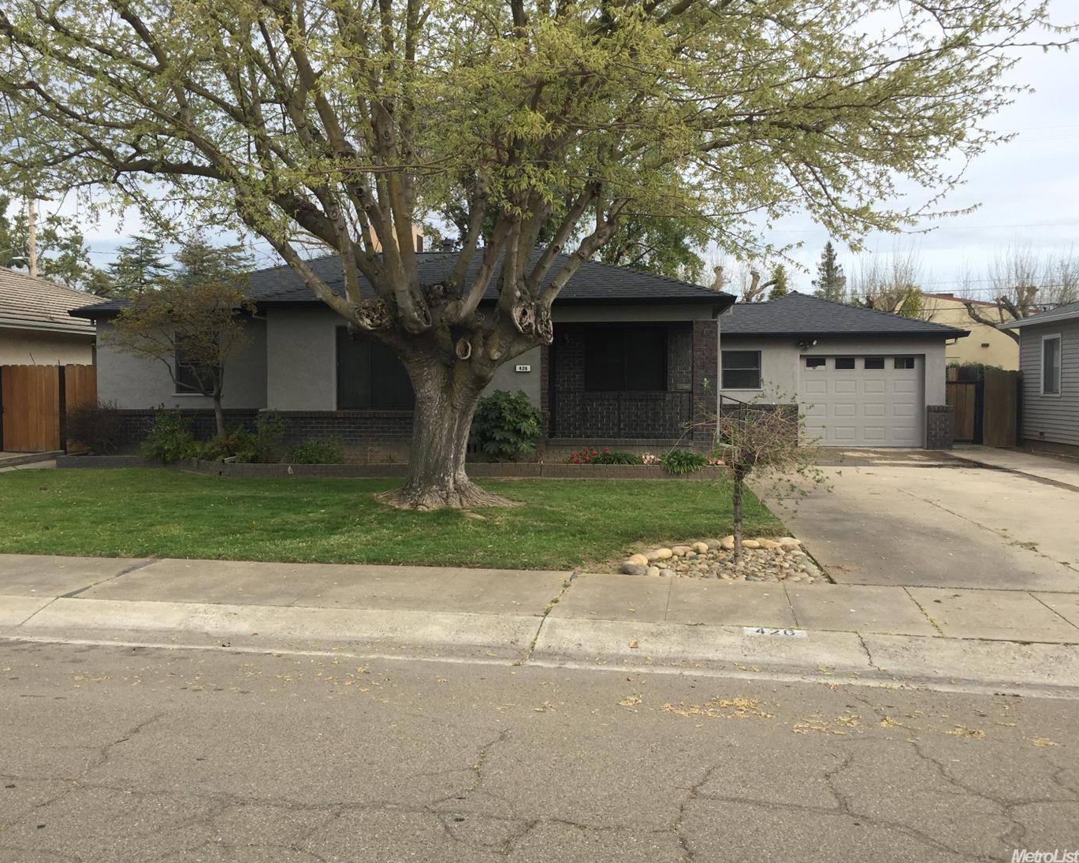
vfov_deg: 47.1
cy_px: 422
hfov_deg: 57.1
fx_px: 990
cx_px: 499
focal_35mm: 31
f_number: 2.2
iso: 32
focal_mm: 4.15
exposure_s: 1/920
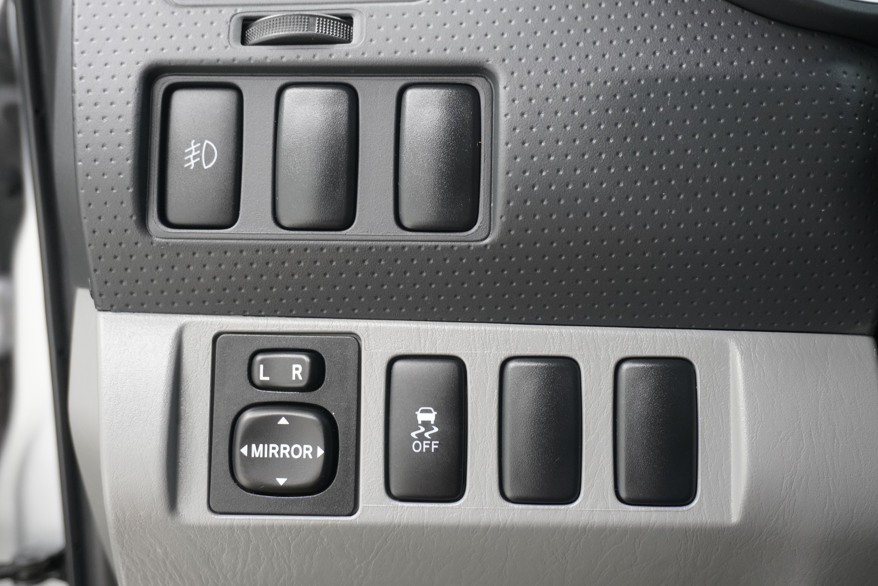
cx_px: 439
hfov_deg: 46.4
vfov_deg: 31.9
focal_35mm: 42
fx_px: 1024
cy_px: 293
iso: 1250
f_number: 4.5
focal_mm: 28
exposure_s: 1/60
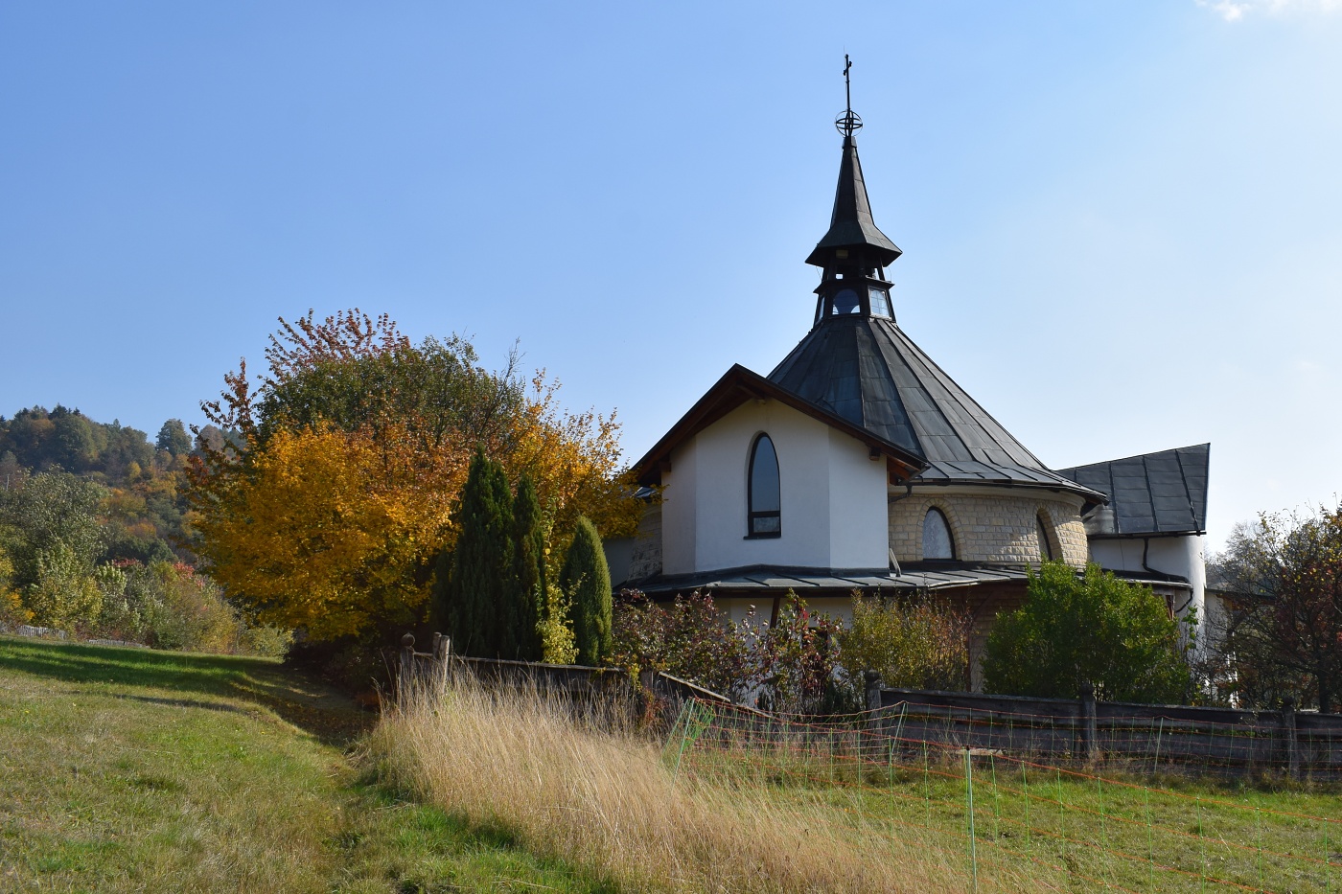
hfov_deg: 61.9
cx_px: 671
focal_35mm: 30
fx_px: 1118
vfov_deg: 43.6
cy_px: 447
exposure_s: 1/400
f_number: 10
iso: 200
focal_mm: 20
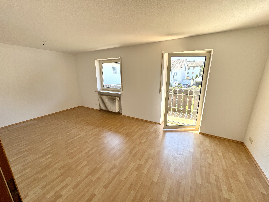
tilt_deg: -14.3
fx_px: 109
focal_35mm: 14
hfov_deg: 102.1
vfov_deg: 85.7
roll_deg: +0.0
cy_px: 101
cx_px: 134
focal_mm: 2.22
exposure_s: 1/148
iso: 40
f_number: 2.2
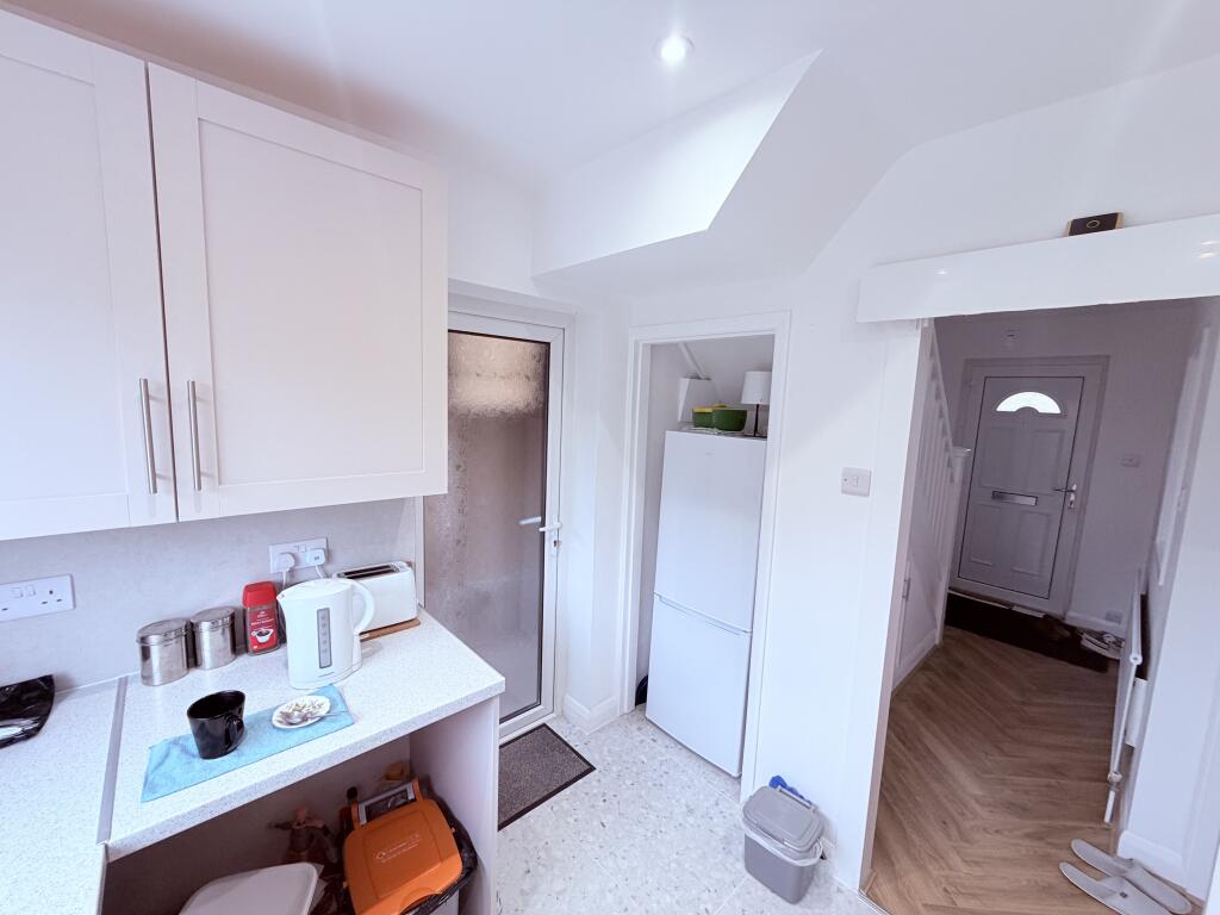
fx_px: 493
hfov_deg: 102.1
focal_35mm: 14
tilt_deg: -6.5
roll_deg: -1.6
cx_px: 610
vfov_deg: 85.7
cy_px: 458
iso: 160
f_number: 2.2
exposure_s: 1/100
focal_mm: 2.22
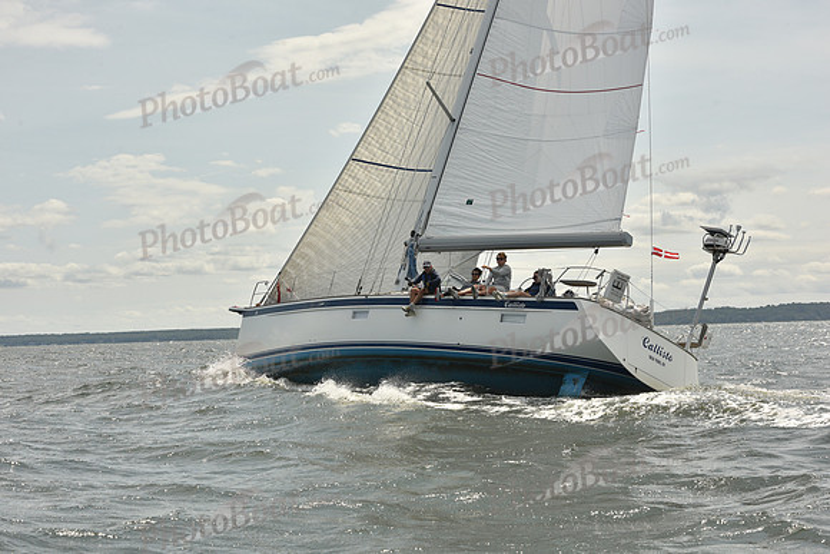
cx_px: 415
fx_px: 1614
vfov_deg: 19.5
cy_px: 277
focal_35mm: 70
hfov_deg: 28.8
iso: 250
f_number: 10
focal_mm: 70
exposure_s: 1/800
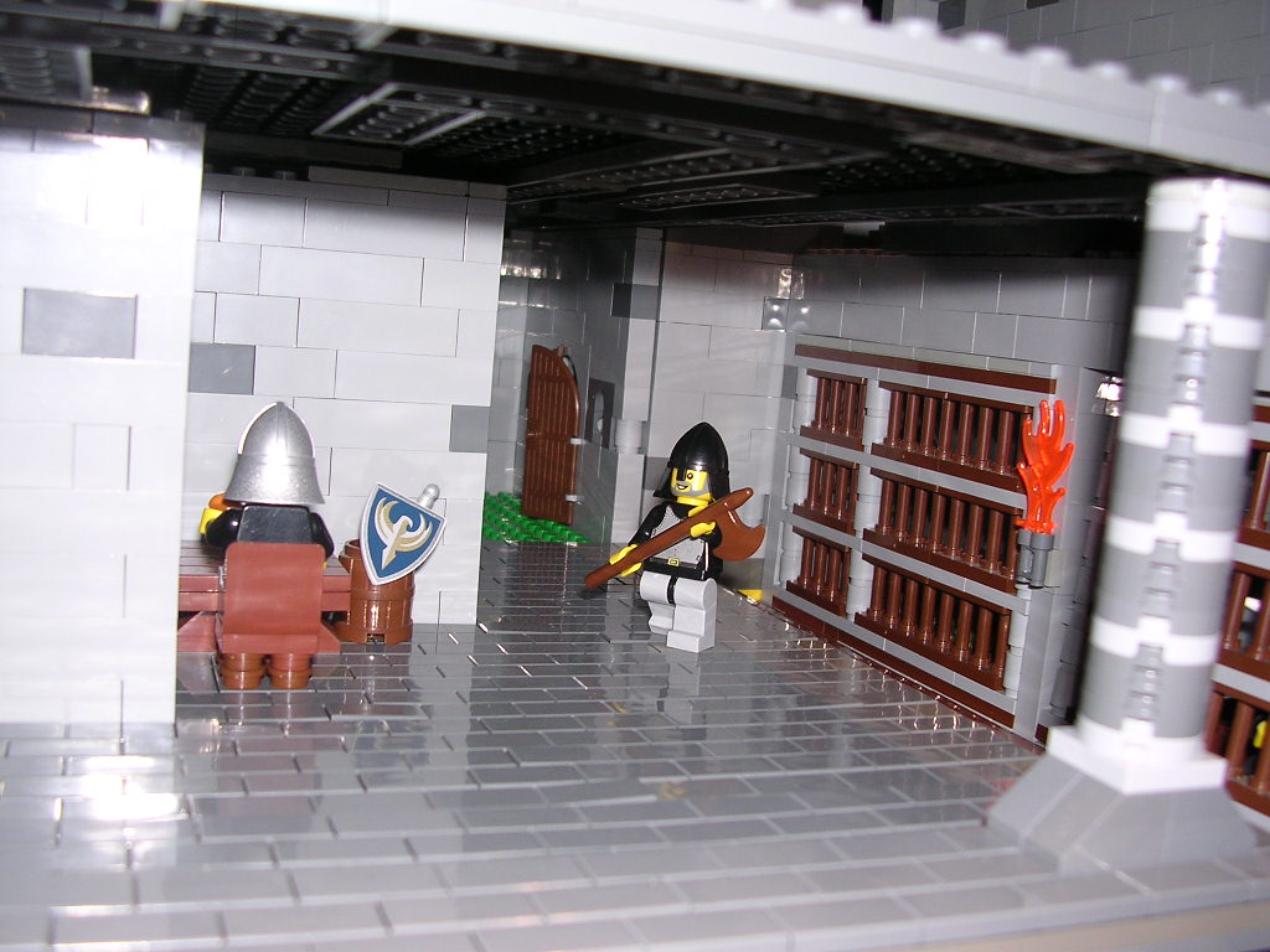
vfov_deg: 37.7
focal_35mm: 38
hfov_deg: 49.0
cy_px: 476
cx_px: 635
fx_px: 1394
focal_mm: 5.8
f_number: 2.8
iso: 100
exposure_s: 1/60.1
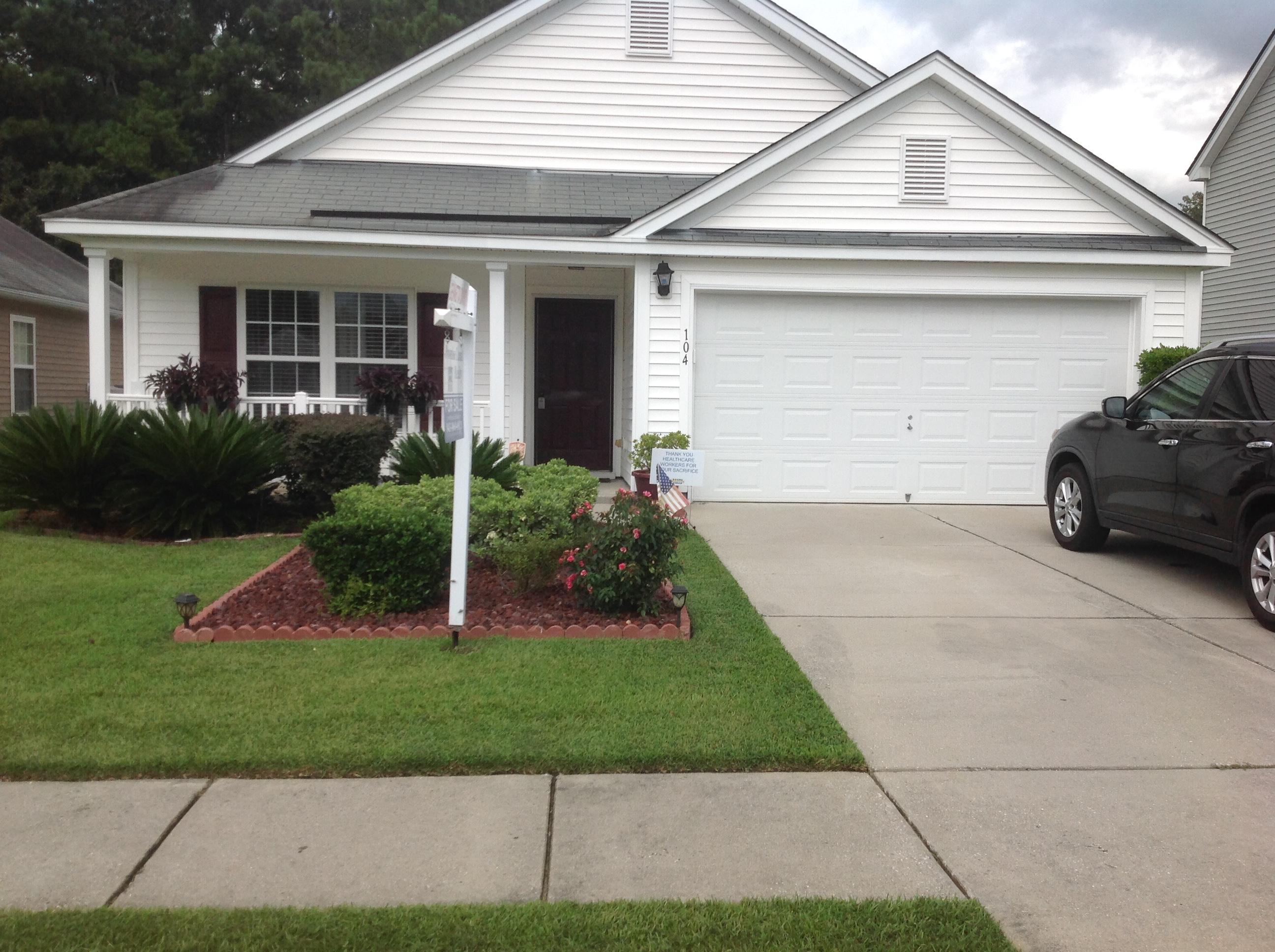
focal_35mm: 35
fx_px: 1287
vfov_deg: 40.6
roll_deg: -1.1
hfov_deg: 52.7
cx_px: 638
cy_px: 476
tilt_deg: -3.9
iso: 50
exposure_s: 1/2016
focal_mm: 4.28
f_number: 2.4
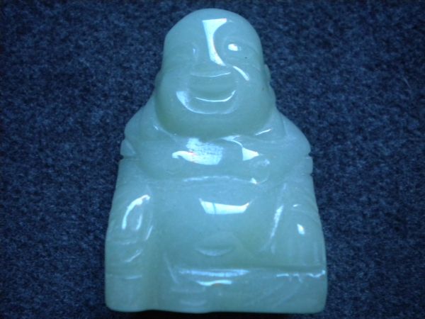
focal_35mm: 41
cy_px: 160
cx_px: 212
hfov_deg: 45.8
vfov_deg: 35.1
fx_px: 503
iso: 400
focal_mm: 7.4
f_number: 3.5
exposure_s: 1/36.5
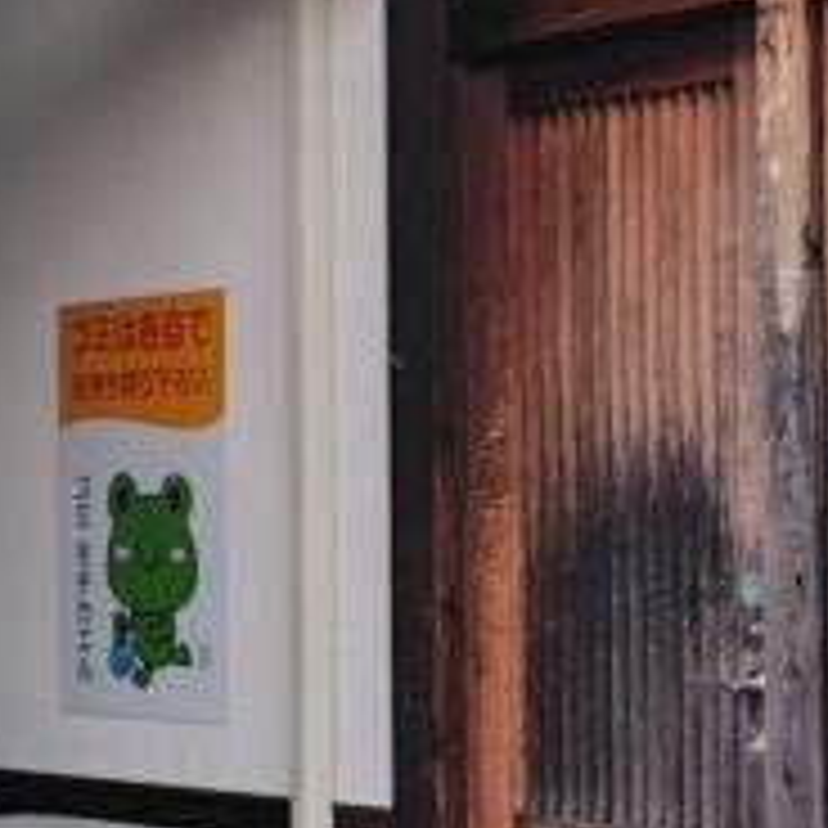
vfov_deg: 15.4
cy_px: 549
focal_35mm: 113
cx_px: 396
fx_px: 3058
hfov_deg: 15.4
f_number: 1.9
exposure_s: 1/50
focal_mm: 5.6
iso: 1454
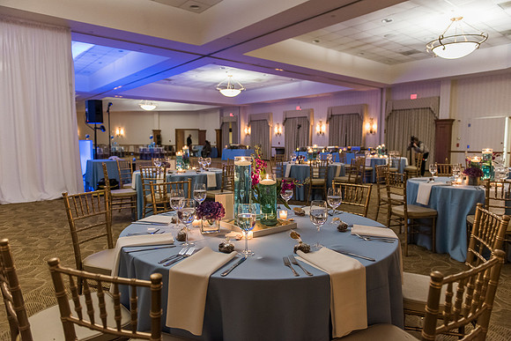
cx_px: 256
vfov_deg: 53.2
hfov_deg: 73.7
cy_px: 170
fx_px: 341
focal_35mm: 24
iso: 3200
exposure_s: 1/60
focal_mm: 24
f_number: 2.8
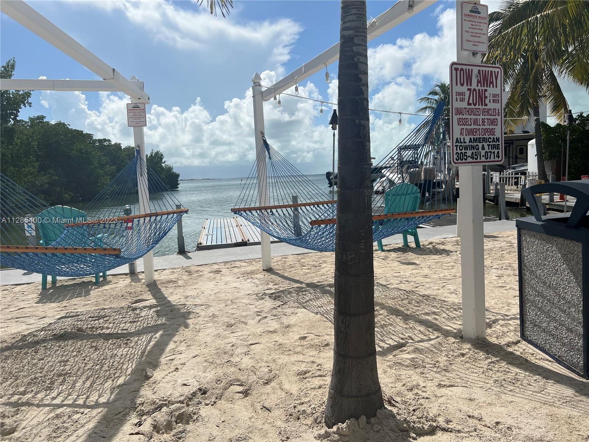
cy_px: 221
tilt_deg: -1.6
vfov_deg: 53.1
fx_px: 442
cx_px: 294
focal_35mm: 26
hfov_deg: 67.3
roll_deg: +3.3
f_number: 1.5
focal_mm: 5.7
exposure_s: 1/14286
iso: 50
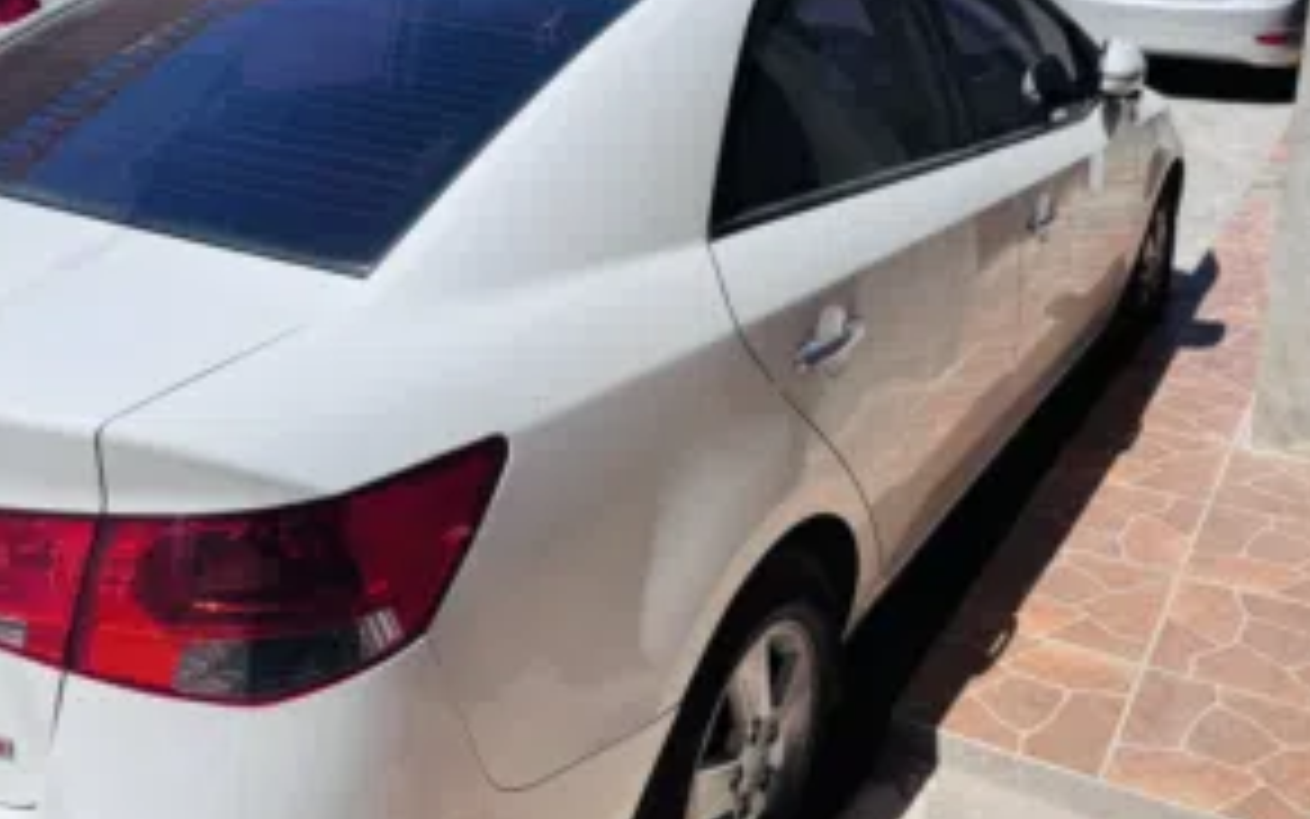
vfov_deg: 35.7
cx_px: 666
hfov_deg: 55.3
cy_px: 234
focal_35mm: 35
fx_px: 1250
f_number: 1.78
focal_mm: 6.76
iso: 80
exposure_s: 1/6410
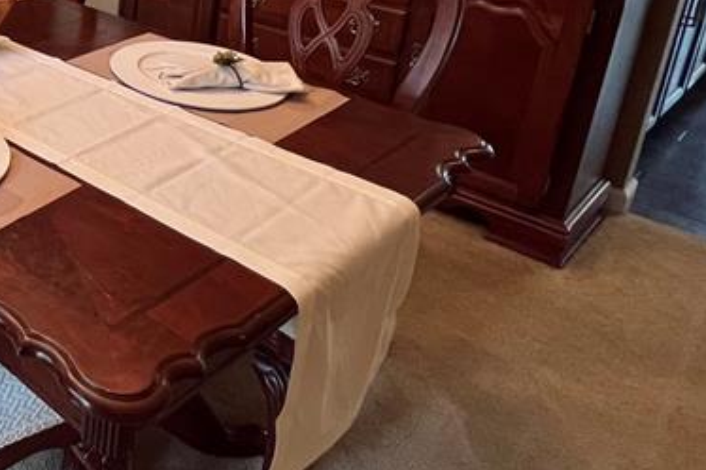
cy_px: -38
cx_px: -162
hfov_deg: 37.5
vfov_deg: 32.0
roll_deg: +1.2
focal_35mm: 37
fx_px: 725
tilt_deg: -16.5
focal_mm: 1.57
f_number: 1.8
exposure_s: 1/60
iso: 200
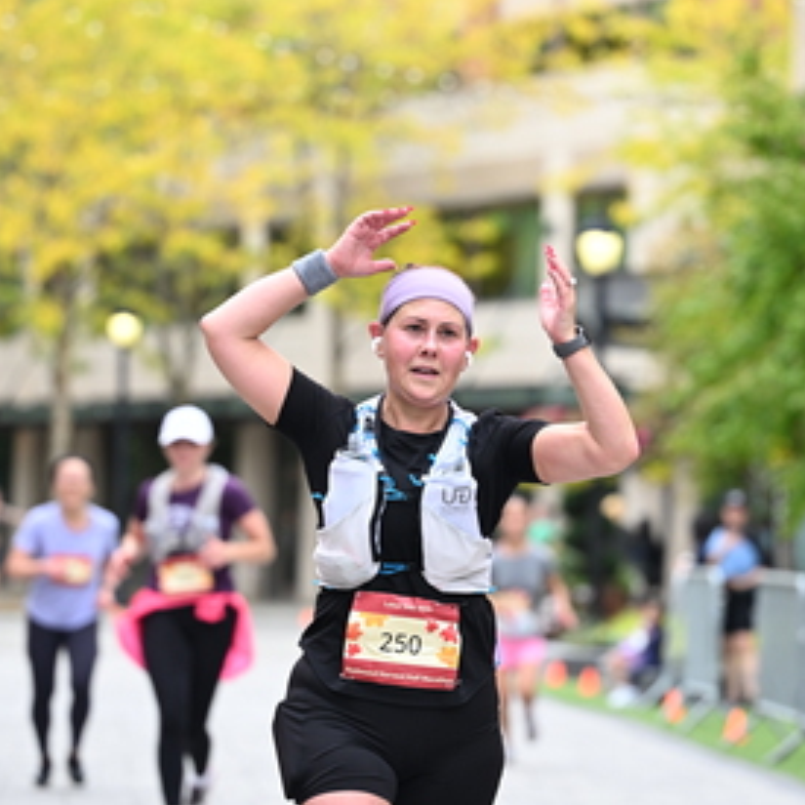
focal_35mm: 187
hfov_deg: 9.4
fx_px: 4920
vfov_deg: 9.4
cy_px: 424
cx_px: 452
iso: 640
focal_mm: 110
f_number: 2.8
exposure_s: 1/1600
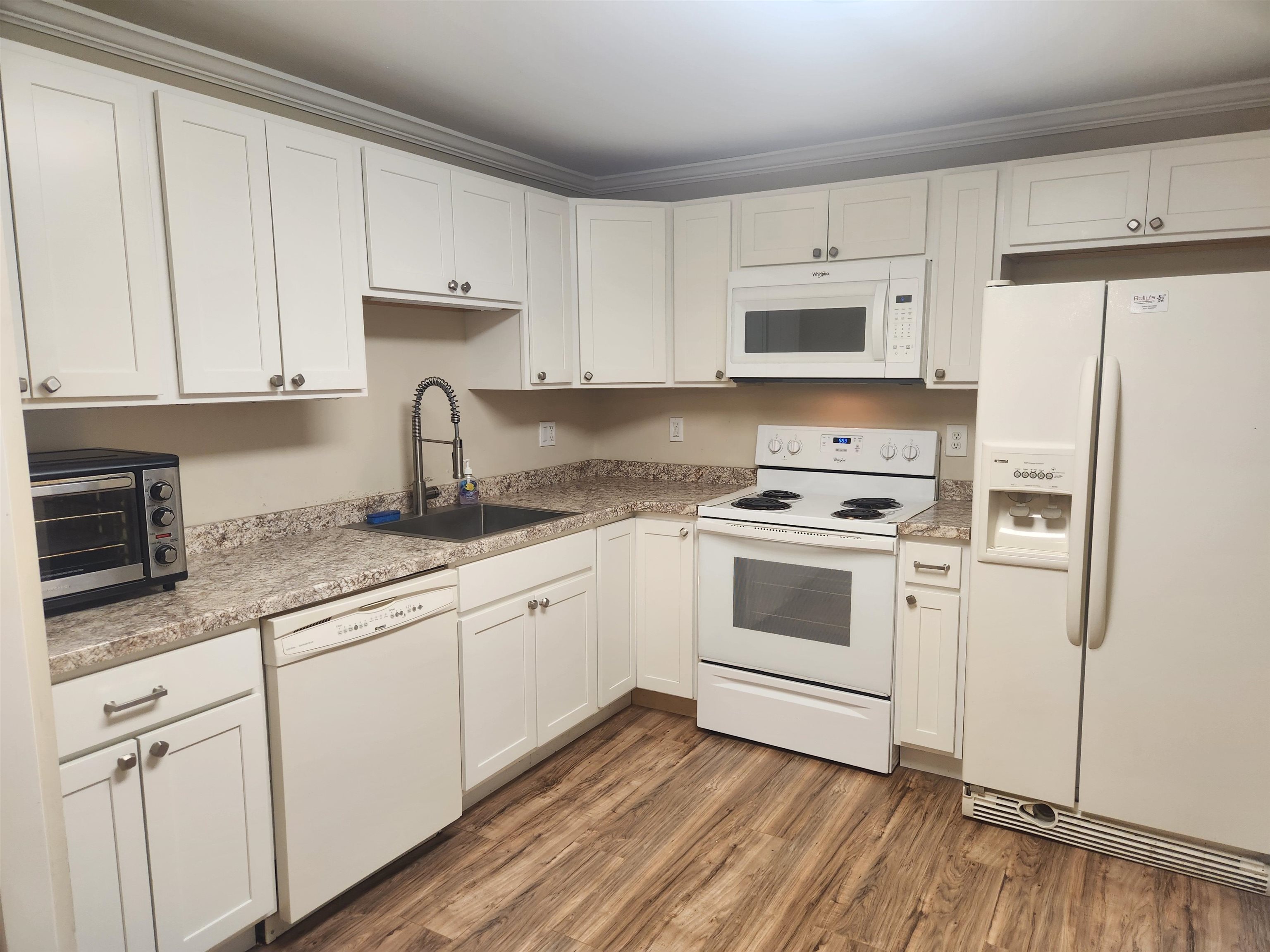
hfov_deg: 73.9
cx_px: 635
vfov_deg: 58.9
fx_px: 844
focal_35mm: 23
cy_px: 476
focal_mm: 5.4
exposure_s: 1/120
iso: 125
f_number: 1.8
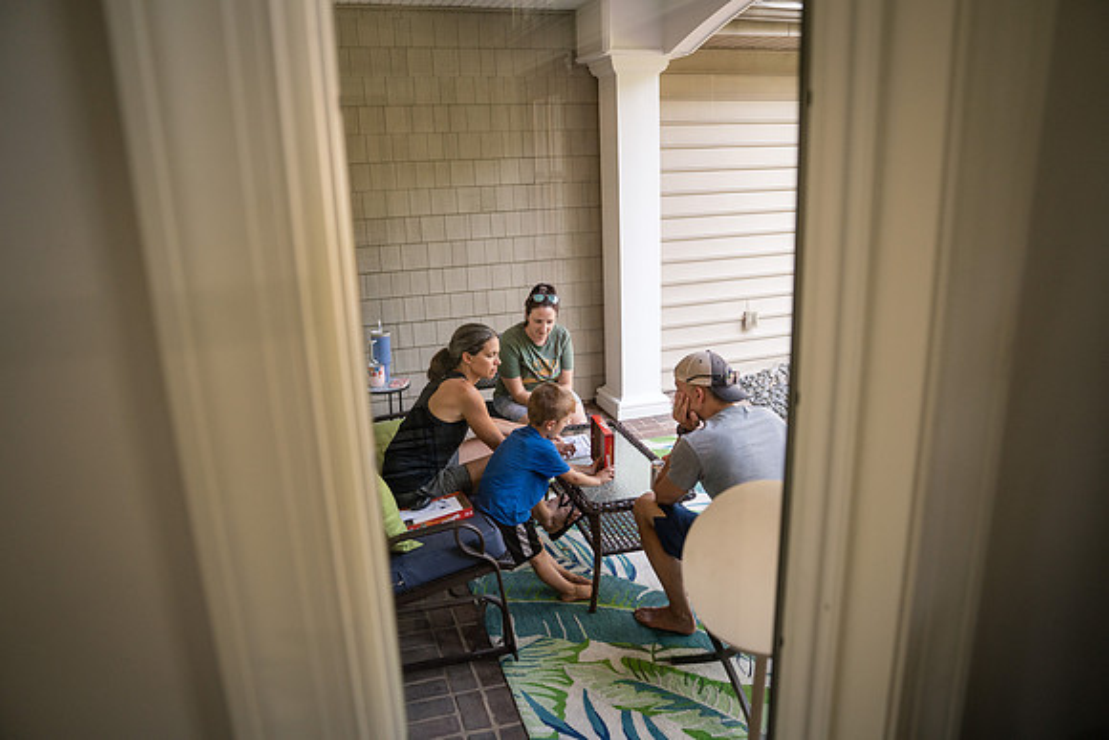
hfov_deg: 73.7
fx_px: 739
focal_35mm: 24
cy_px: 370
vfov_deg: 53.2
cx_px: 554
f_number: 2.8
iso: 800
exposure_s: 1/250
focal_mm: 24
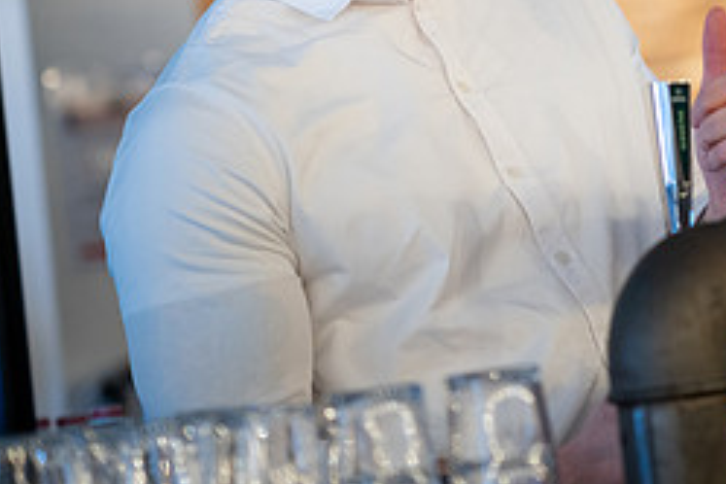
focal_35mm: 198
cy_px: 95
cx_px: 776
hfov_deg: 10.3
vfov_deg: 6.9
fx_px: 3993
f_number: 1.8
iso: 1000
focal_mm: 85
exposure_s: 1/125
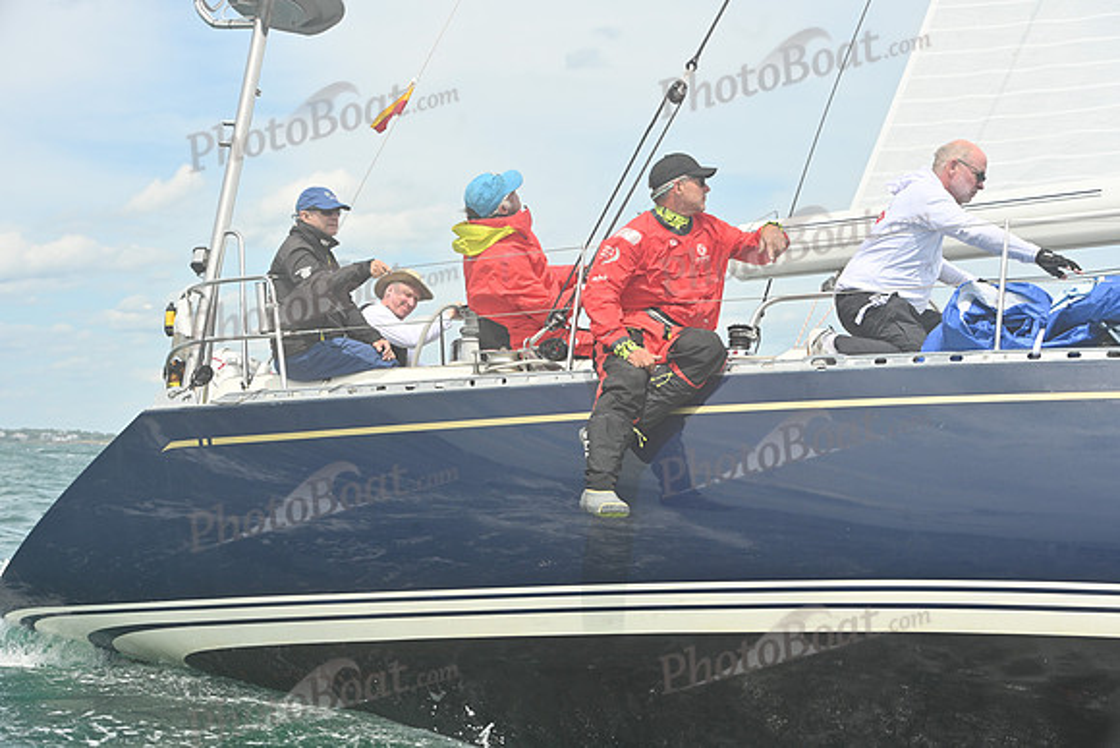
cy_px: 374
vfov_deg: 19.5
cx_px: 560
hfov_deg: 28.8
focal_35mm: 70
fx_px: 2178
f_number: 7.1
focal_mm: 70
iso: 320
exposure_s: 1/1250
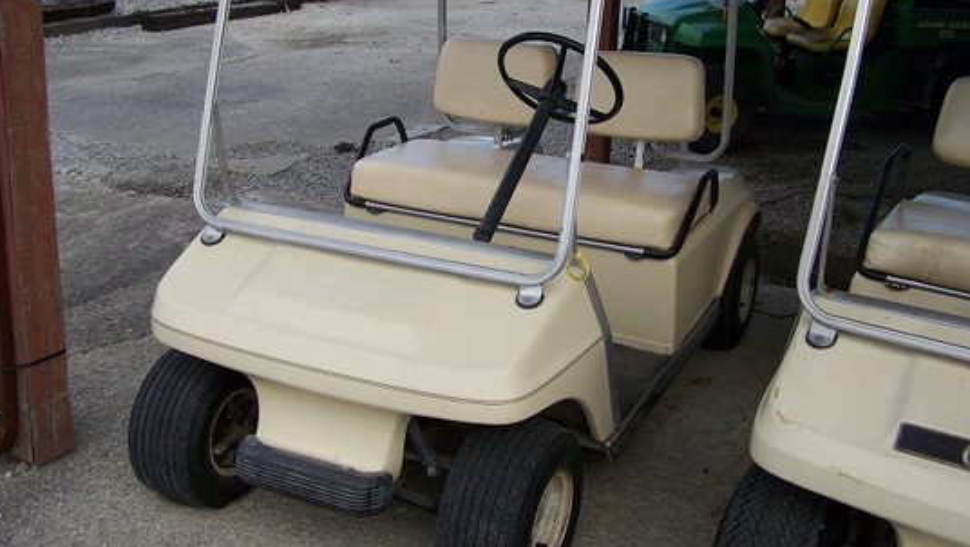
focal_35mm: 42
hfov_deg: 48.3
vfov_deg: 28.2
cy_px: 179
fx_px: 1081
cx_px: 480
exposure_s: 1/500
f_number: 2.8
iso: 64
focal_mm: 6.3
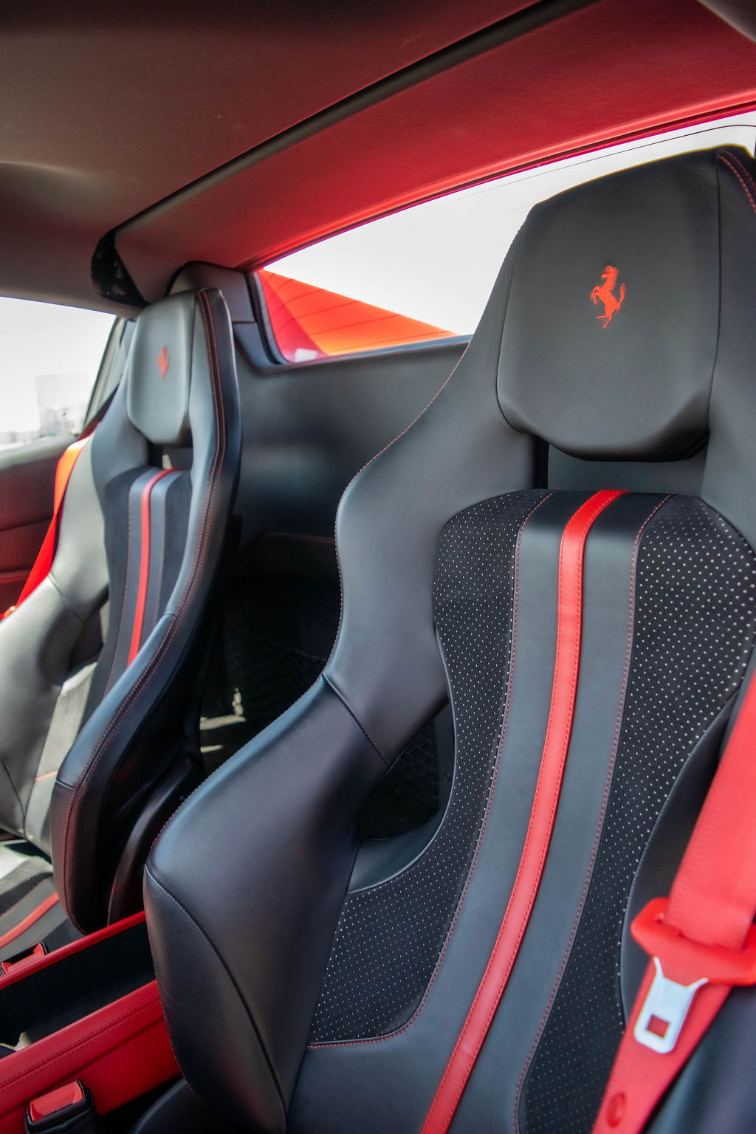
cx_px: 378
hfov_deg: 47.9
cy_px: 567
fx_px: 850
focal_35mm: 27
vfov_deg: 67.4
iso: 800
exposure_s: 1/500
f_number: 3.5
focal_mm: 18
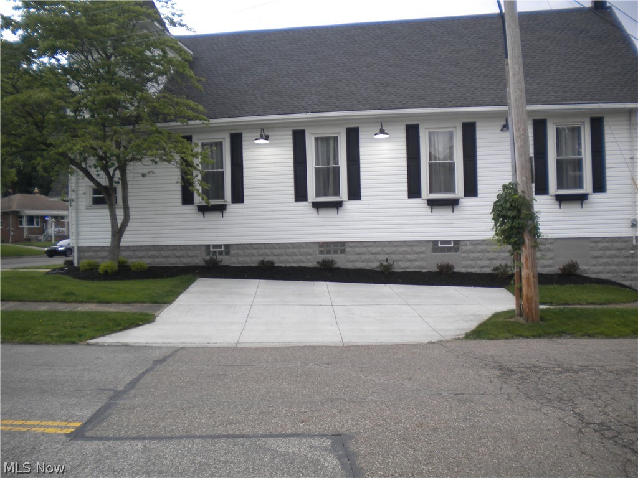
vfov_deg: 40.7
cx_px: 319
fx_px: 645
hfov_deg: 52.6
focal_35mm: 35
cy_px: 239
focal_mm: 6.3
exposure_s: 1/152
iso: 80
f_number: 3.1
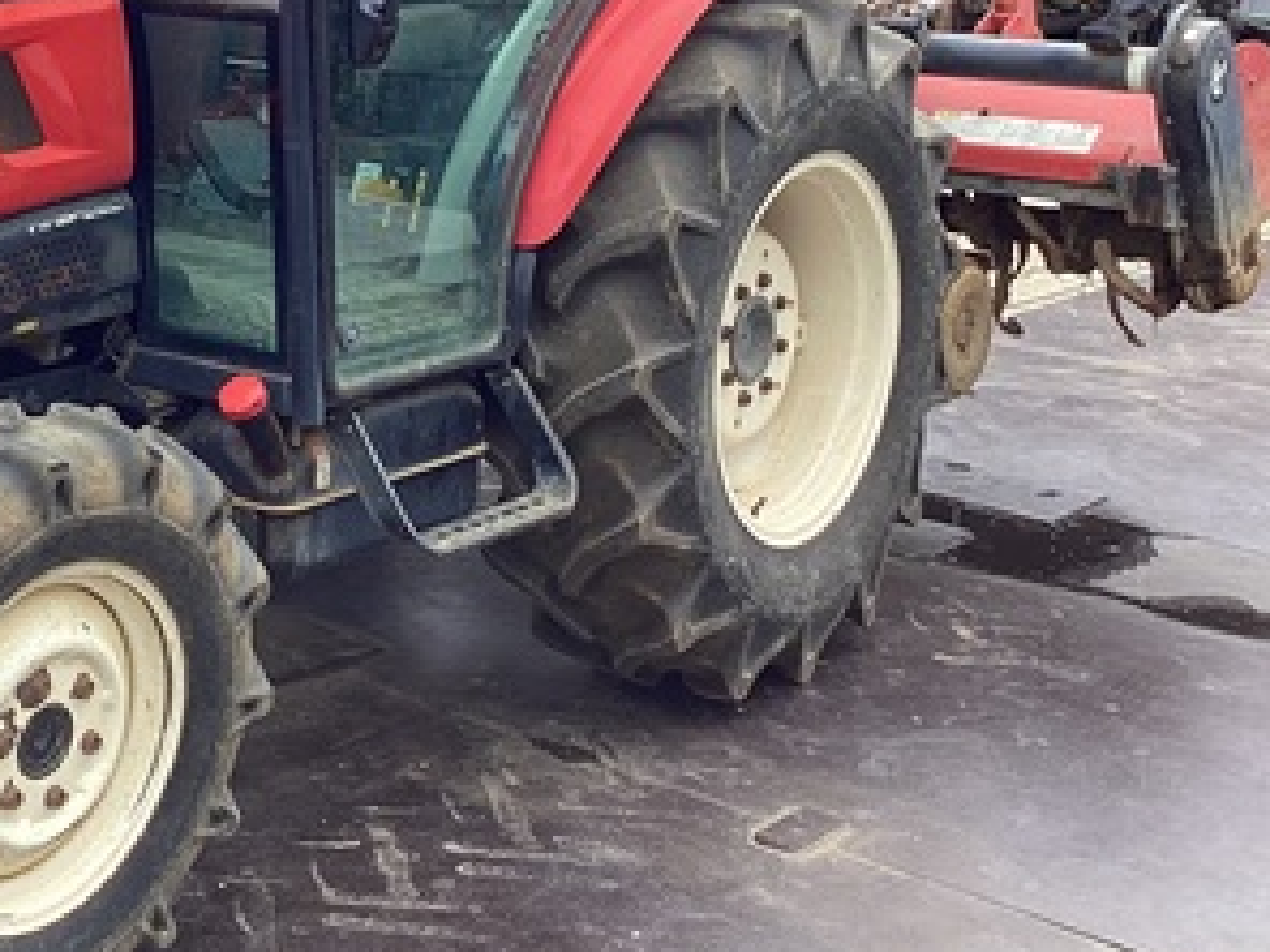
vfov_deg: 21.8
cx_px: 187
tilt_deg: -7.4
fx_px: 2421
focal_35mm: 66
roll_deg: -2.0
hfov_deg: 28.5
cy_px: 105
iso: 25
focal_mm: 3.3
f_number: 2.4
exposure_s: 1/186
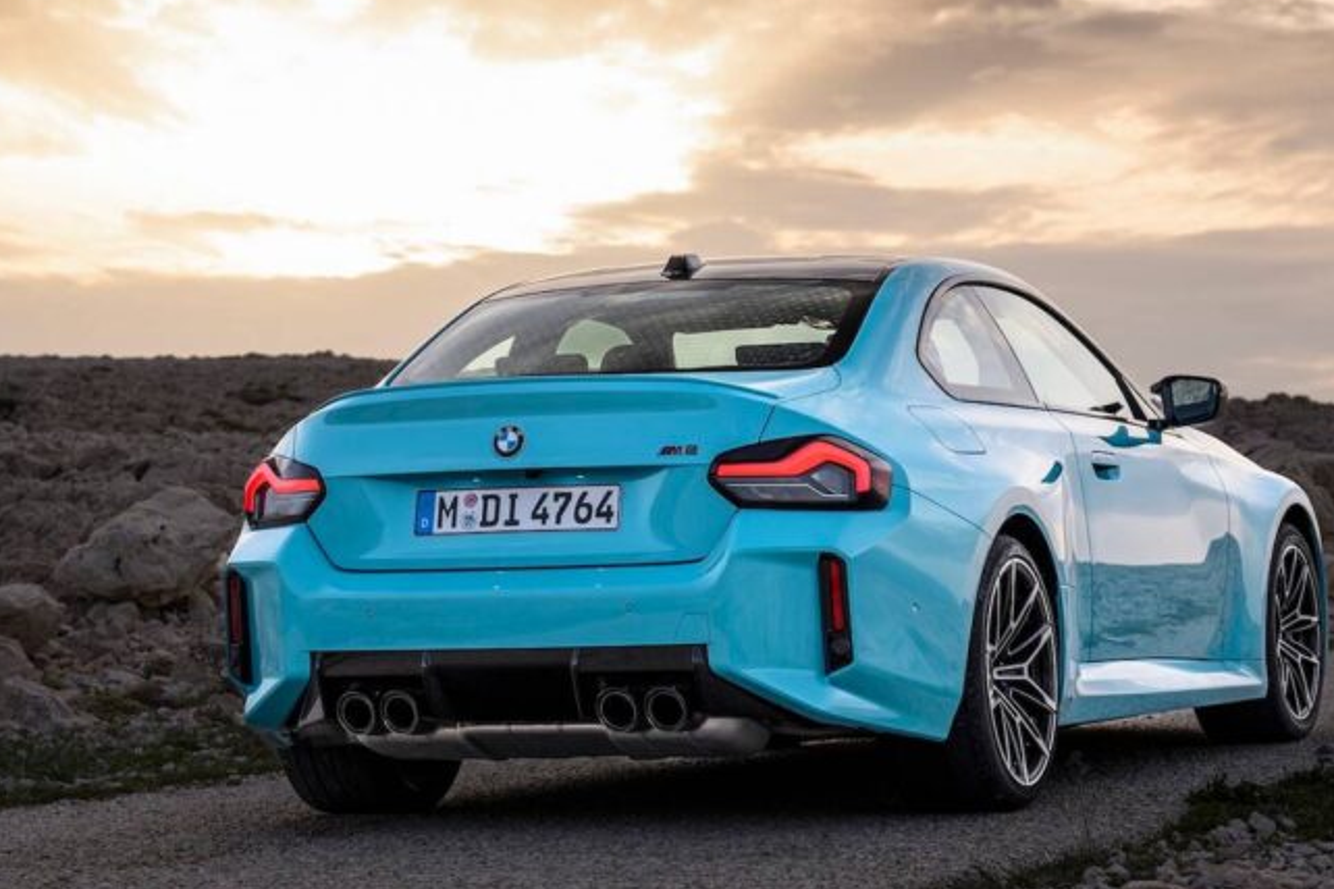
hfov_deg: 18.6
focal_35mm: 110
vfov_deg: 12.4
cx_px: 675
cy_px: 543
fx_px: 4076
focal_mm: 69
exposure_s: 1/60
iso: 80
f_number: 6.3
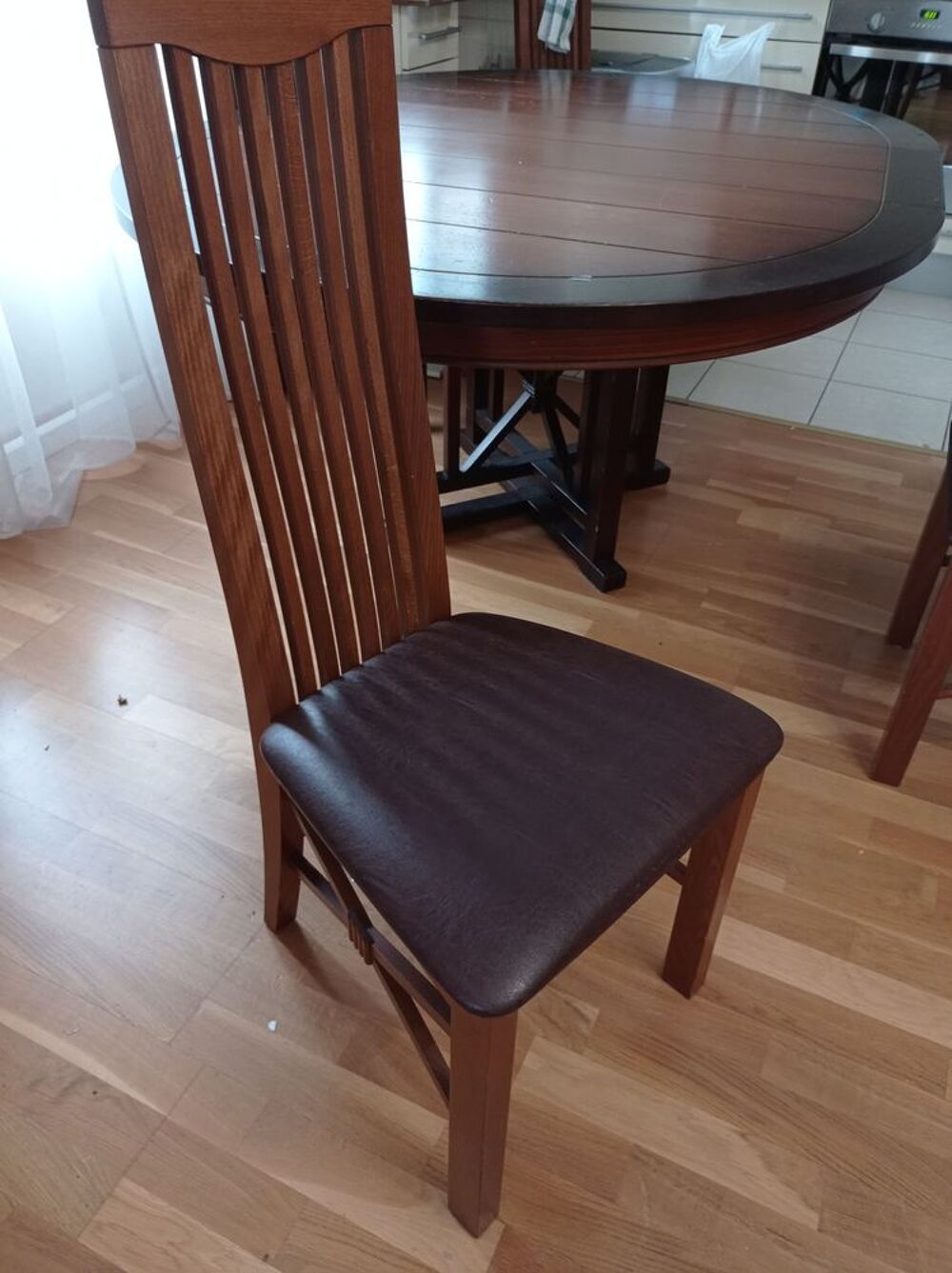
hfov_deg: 49.7
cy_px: 636
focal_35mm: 28
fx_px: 1029
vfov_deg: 63.5
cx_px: 476
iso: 414
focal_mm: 4.7
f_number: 1.79
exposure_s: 1/33.3
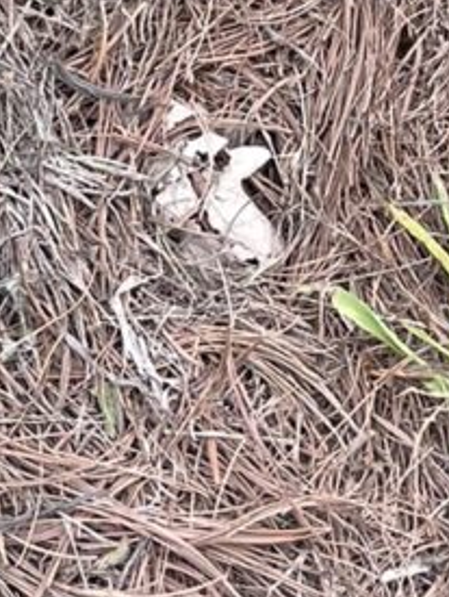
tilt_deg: -33.0
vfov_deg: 11.3
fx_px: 2605
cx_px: -304
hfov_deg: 9.5
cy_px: -749
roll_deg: -4.2
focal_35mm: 151
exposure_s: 1/327
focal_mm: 4.2
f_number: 1.6
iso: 32
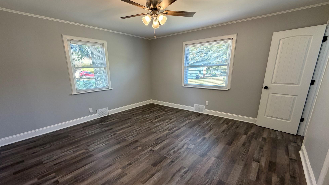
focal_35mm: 16
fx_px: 140
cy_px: 106
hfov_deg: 99.3
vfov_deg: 66.7
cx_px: 158
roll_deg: +1.8
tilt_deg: -15.9
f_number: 2.2
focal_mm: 2.22
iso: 250
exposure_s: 1/60
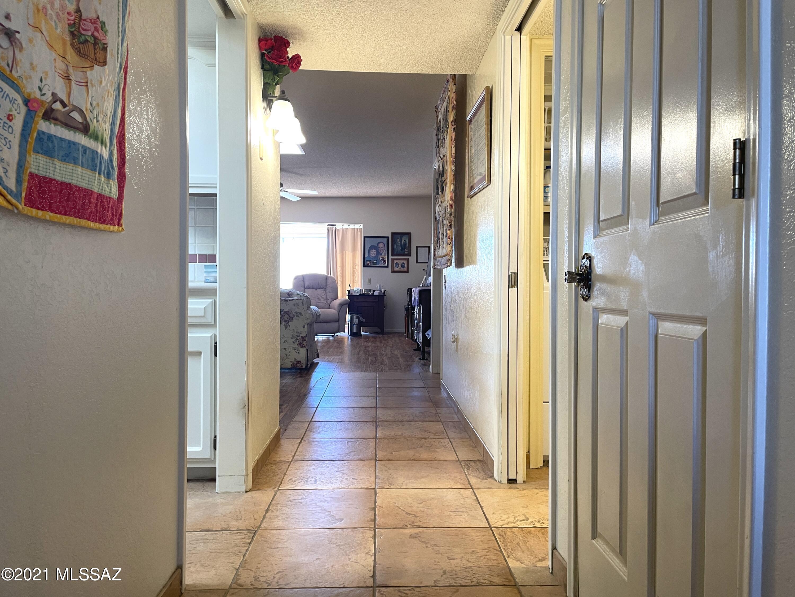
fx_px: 597
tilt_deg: -0.7
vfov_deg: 53.1
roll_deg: +0.2
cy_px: 298
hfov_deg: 67.3
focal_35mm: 26
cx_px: 398
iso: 80
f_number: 1.6
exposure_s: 1/60
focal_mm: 4.2
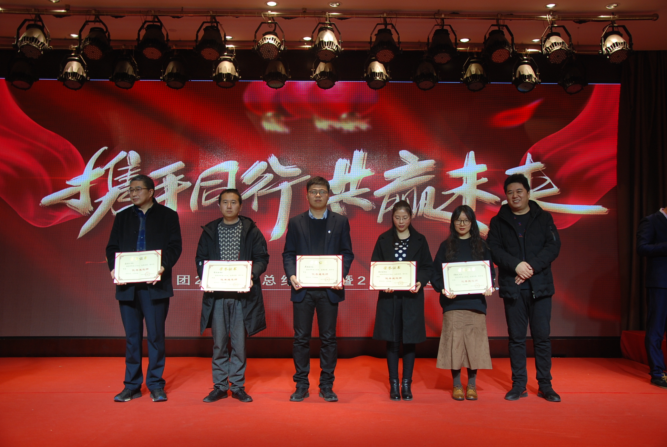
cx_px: 334
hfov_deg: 53.1
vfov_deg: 37.0
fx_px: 668
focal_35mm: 36
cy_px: 224
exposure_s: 1/45
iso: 200
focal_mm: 24
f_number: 4
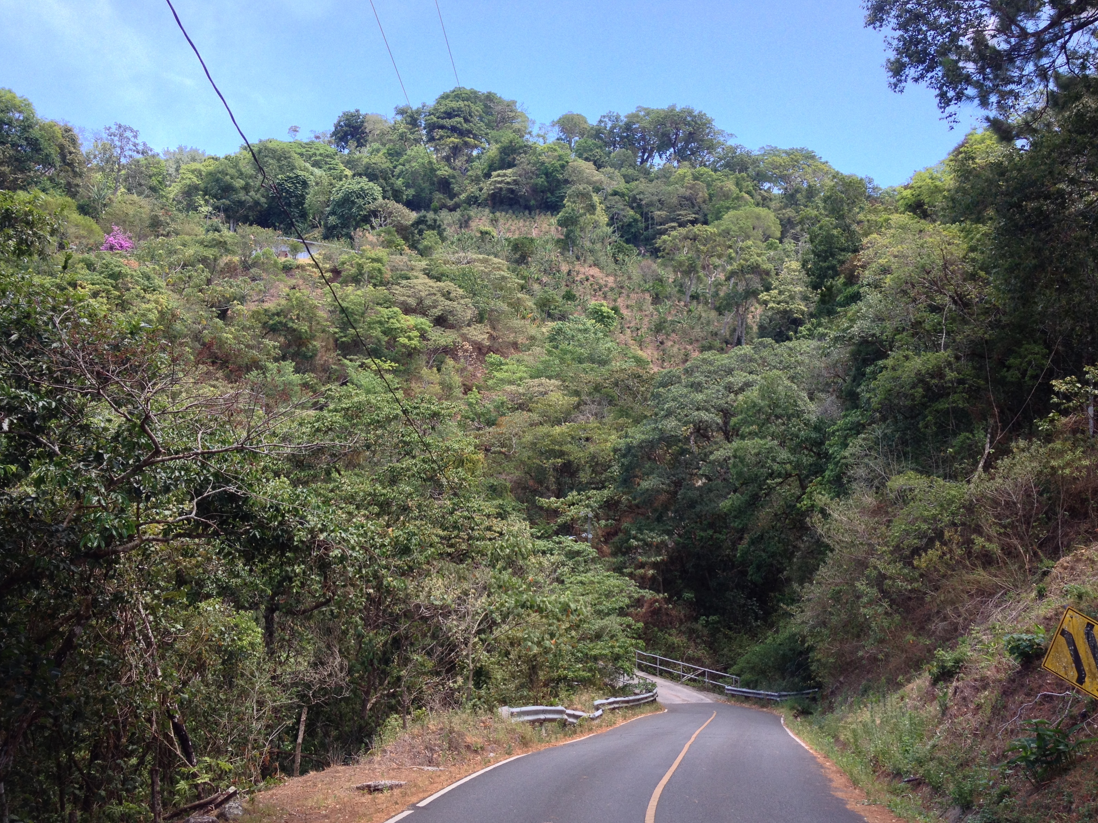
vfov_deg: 39.7
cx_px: 535
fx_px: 1142
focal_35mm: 36
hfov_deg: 51.3
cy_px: 411
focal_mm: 4.28
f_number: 2.4
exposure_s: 1/253
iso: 50
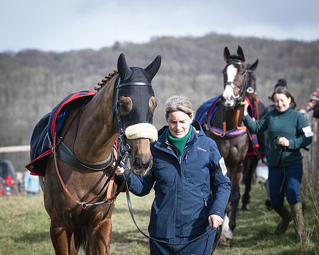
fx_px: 2148
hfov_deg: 8.5
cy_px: 128
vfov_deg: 6.8
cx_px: 160
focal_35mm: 228
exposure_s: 1/1000
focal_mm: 135
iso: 400
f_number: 5.6
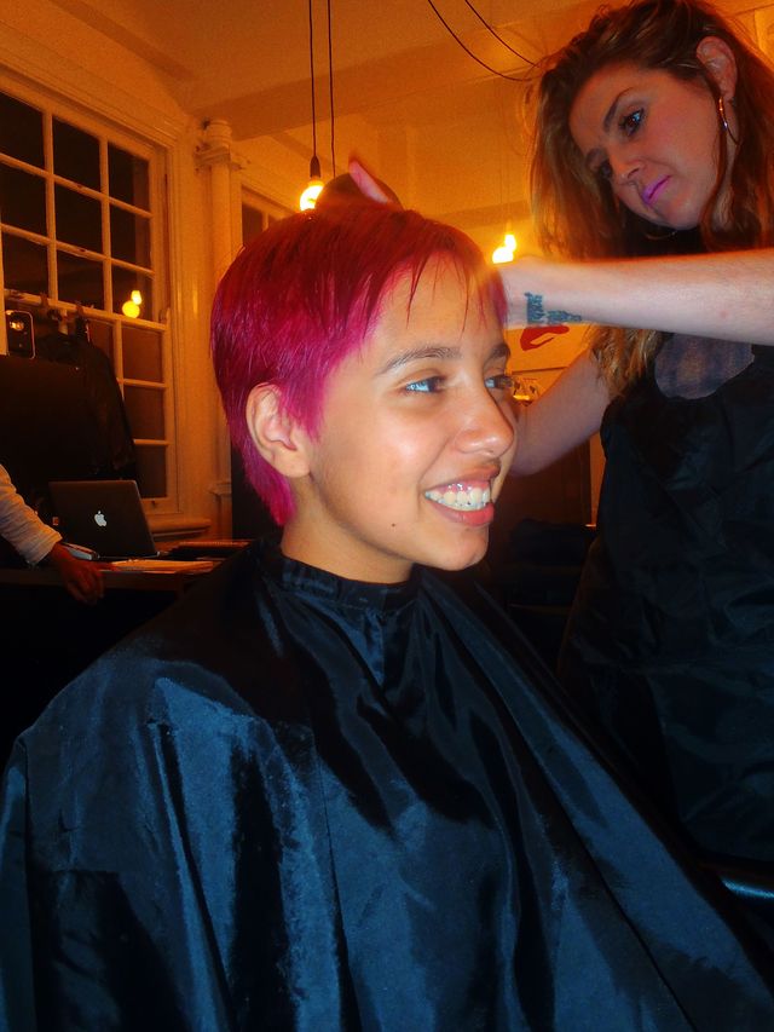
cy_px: 516
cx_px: 387
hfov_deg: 49.8
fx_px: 835
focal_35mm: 28
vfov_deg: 63.4
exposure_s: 1/30
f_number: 3.9
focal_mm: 5
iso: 100
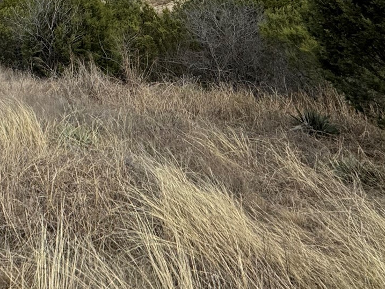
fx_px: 445
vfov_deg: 30.8
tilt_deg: +3.7
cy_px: -51
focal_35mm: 40
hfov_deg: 39.7
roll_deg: +1.1
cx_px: -20
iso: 50
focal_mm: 2.22
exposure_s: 1/2874
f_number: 2.2
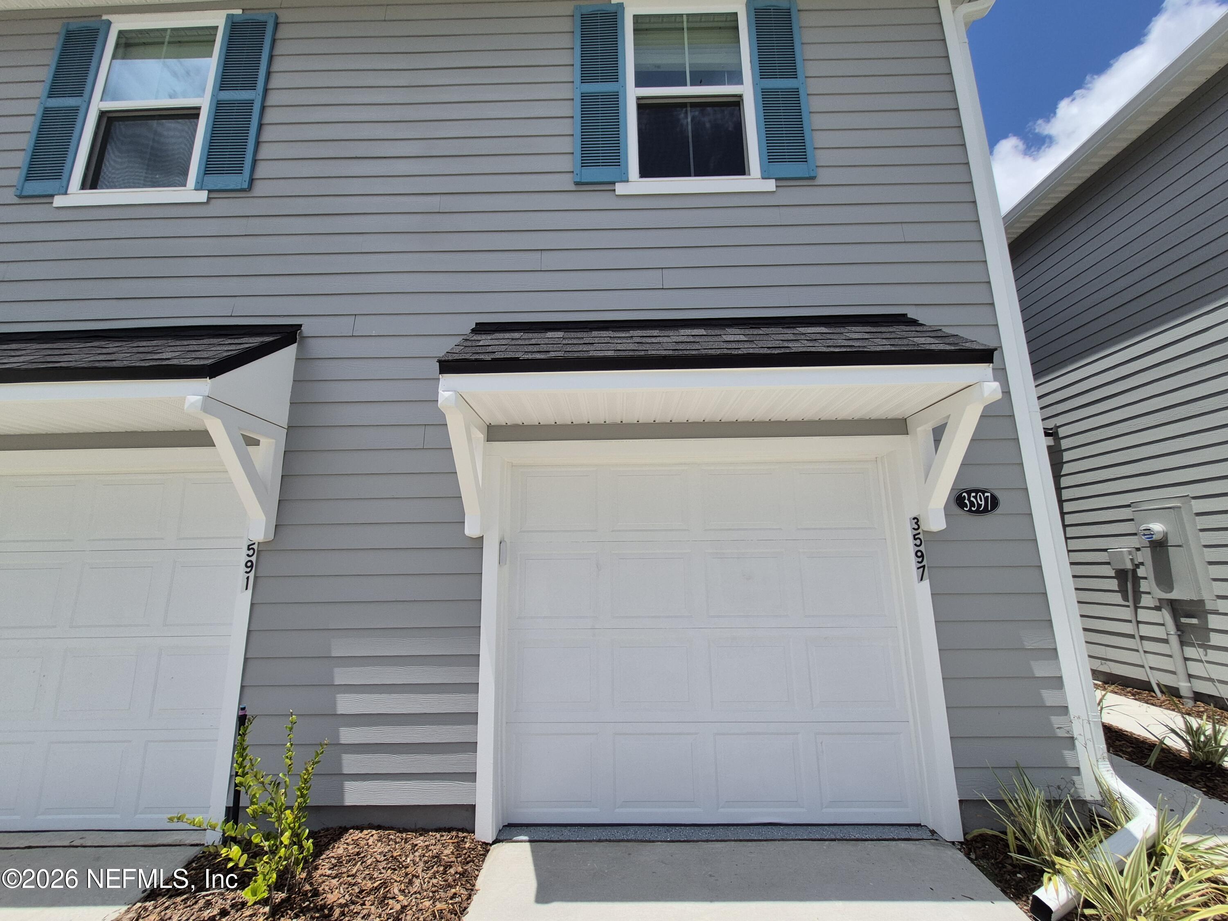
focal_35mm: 13
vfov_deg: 89.9
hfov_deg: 106.2
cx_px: 614
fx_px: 461
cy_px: 460
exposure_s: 1/2712
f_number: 2.2
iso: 50
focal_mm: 1.74
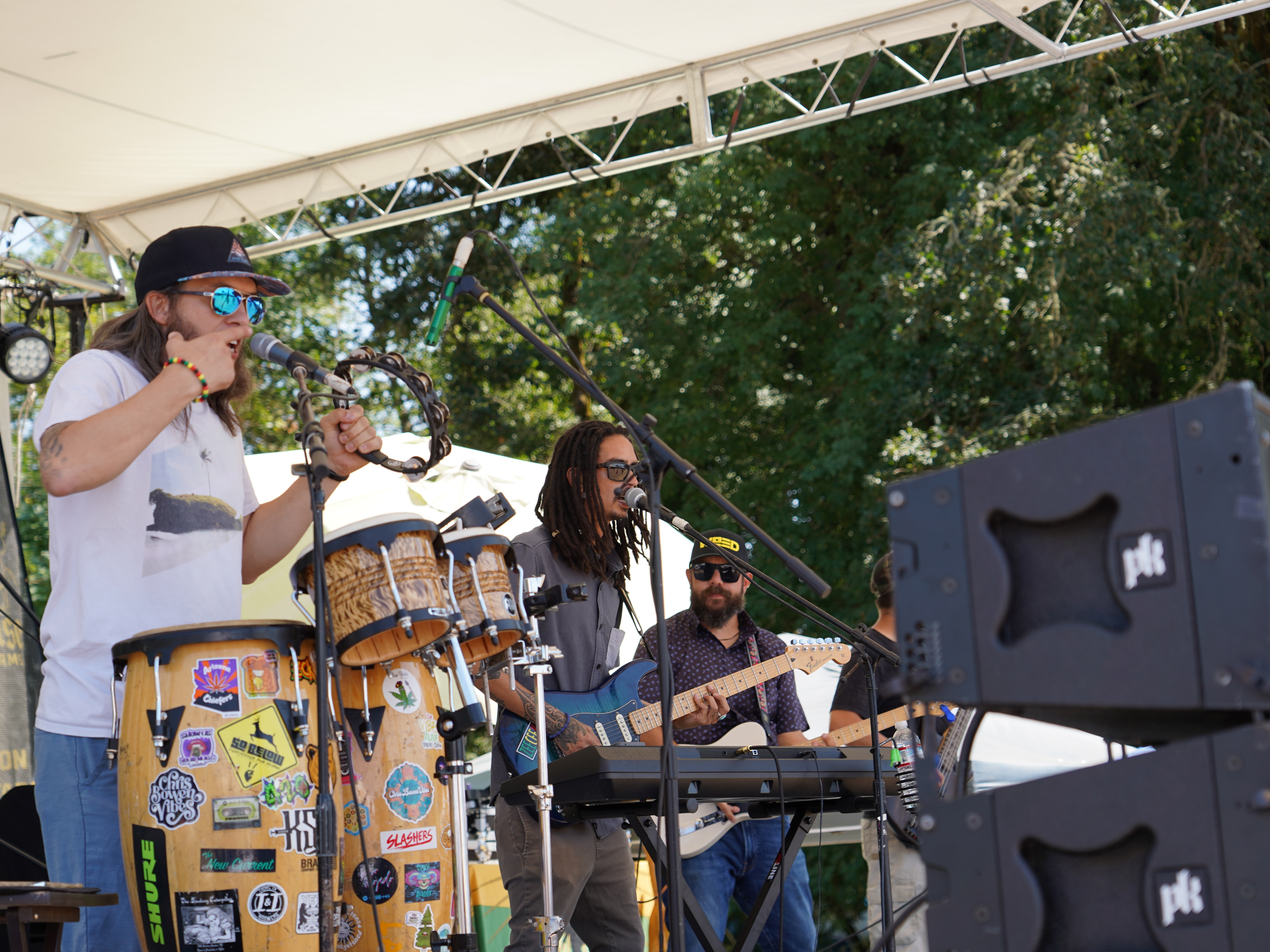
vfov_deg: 18.2
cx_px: 623
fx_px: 2972
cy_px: 475
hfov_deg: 24.1
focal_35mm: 81
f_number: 5
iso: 100
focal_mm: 74
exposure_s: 1/200
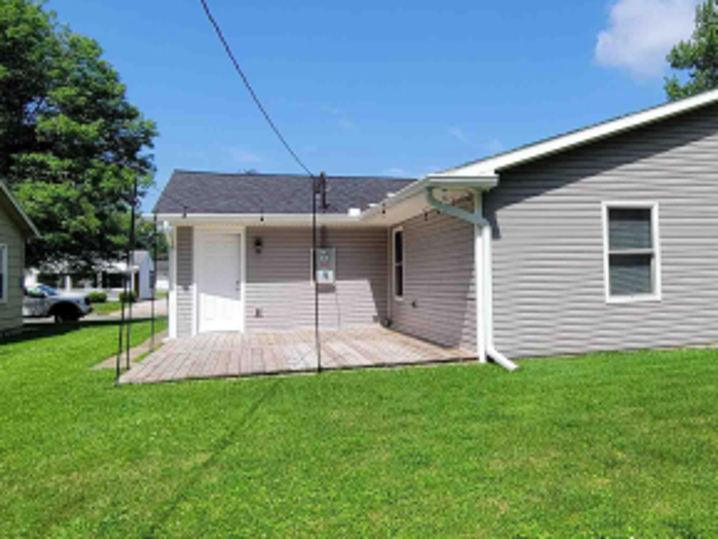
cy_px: 243
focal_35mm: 30
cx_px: 511
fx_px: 623
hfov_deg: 57.8
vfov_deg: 46.8
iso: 50
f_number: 2.2
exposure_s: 1/1619
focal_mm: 2.2
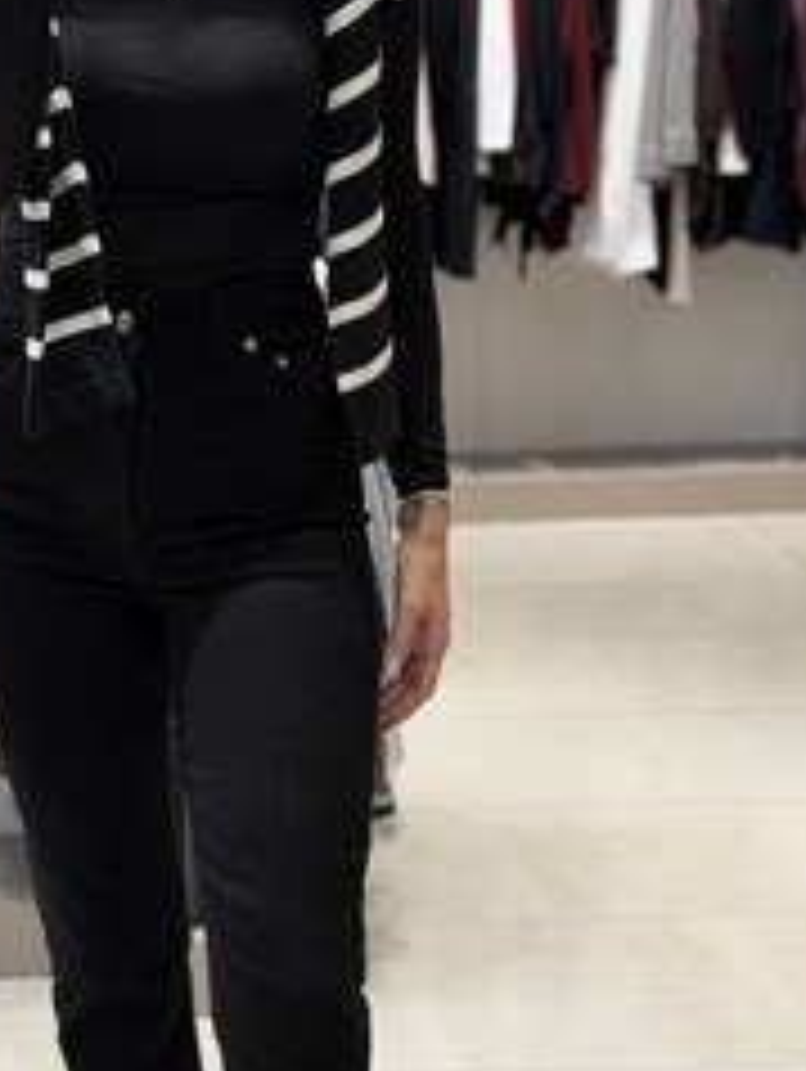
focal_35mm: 90
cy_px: 788
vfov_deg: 21.6
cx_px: 191
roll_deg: +0.8
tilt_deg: -32.3
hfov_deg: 16.4
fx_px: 2789
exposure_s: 1/121
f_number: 1.78
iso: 64
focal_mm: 6.76
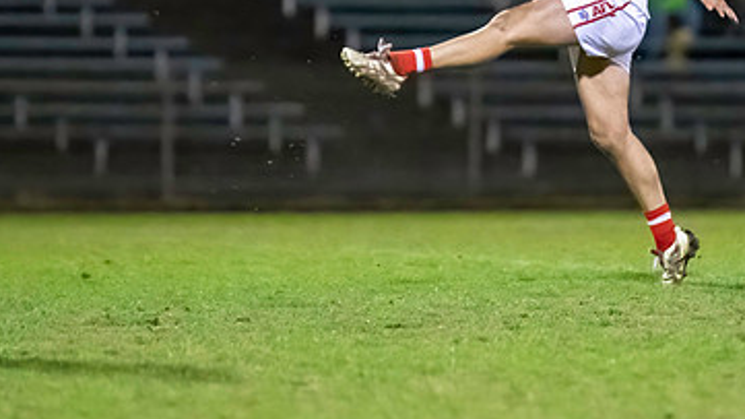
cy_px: -39
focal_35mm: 834
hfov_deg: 2.6
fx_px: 16474
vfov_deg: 1.5
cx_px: 501
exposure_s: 1/1250
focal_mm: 300
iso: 10000
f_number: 2.8
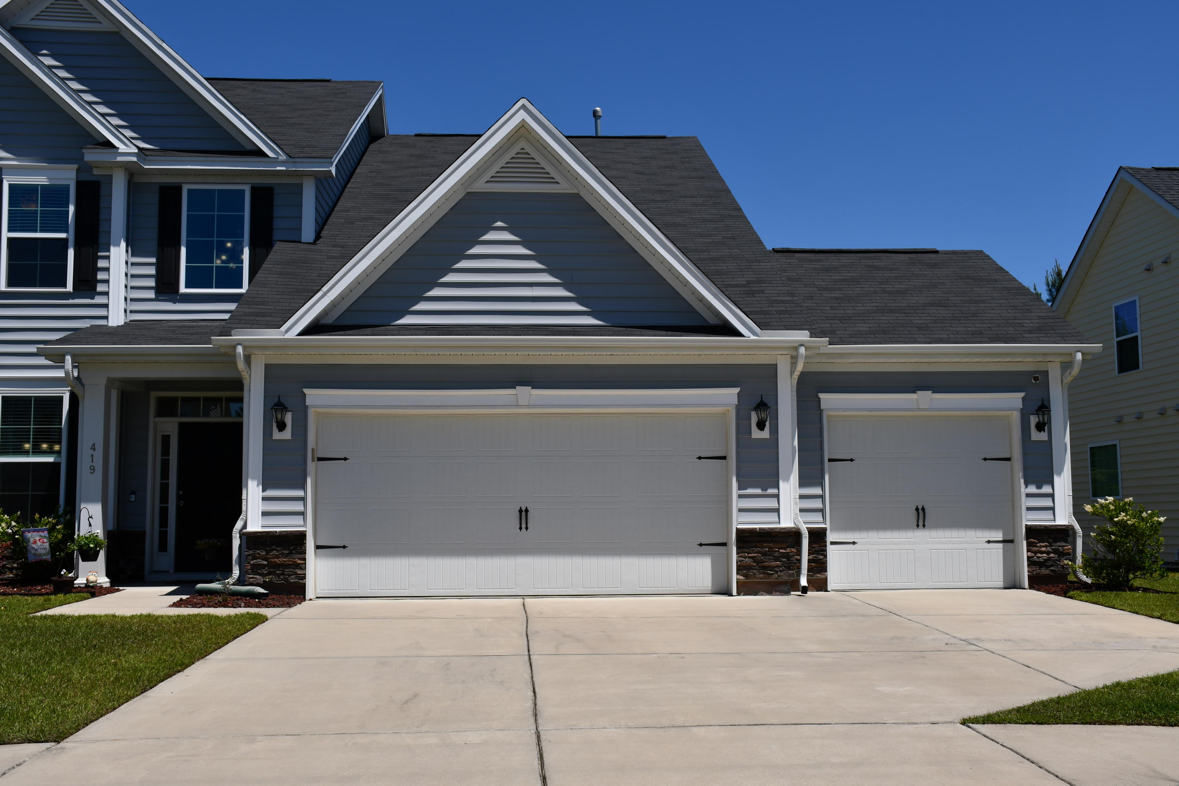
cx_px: 590
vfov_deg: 36.9
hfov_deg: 53.1
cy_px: 393
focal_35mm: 36
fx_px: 1179
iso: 100
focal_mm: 24
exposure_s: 1/400
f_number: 10
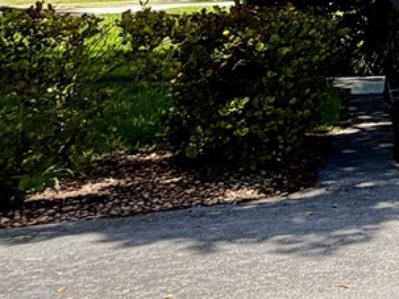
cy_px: -186
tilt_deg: +11.4
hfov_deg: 16.6
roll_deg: -1.2
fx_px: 853
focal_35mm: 74
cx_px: 873
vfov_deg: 17.3
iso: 25
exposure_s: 1/770
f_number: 2.2
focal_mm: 2.22
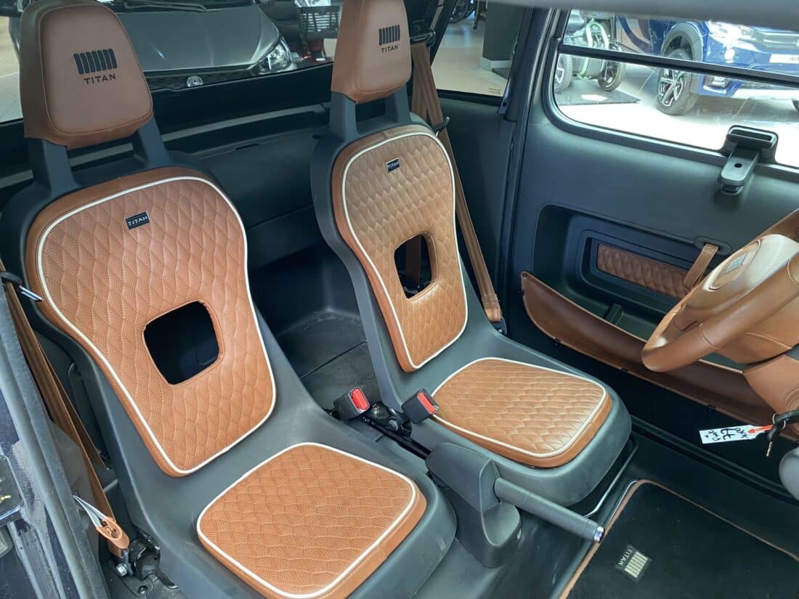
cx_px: 400
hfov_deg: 67.3
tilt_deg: -29.4
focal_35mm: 26
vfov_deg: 53.1
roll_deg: -2.0
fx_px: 600
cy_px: 300
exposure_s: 1/50
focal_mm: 4.25
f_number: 1.8
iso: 200
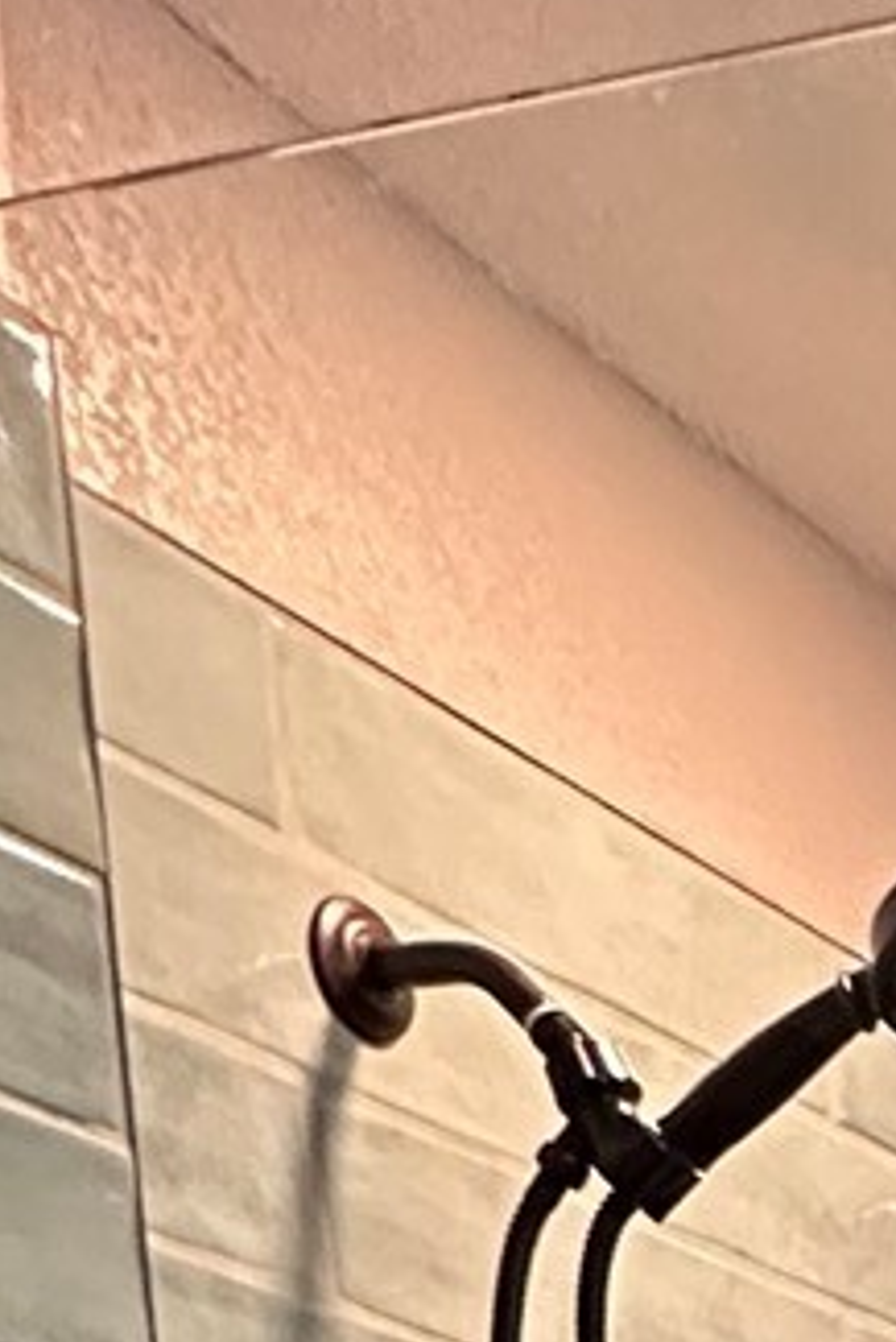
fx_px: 3207
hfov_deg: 12.2
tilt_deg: -8.7
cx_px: 2238
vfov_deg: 17.0
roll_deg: -0.3
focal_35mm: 86
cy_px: 2738
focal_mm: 2.22
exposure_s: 1/60
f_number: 2.2
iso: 500
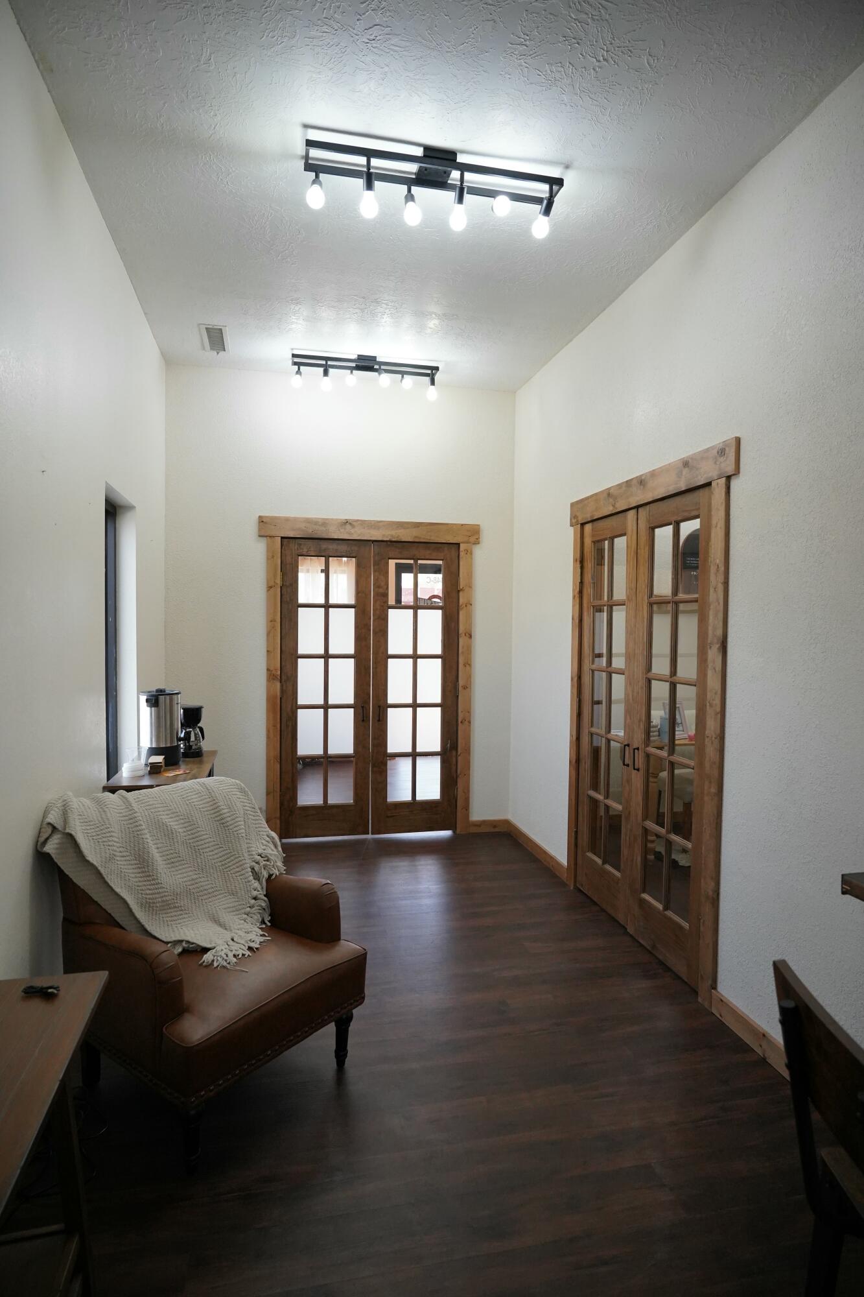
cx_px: 432
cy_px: 648
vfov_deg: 84.0
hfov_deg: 61.9
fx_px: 720
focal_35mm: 20
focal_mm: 20
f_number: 5
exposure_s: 1/500
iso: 3200
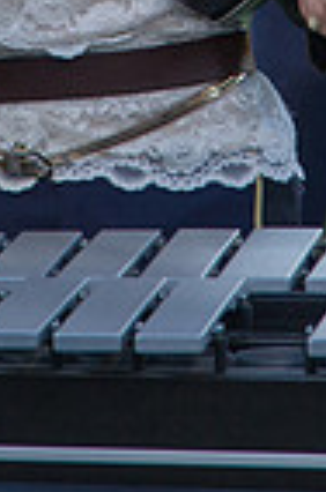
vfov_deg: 3.2
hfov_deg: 2.1
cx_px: 100
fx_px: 8817
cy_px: -204
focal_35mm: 646
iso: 640
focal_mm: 120
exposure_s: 1/250
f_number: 9
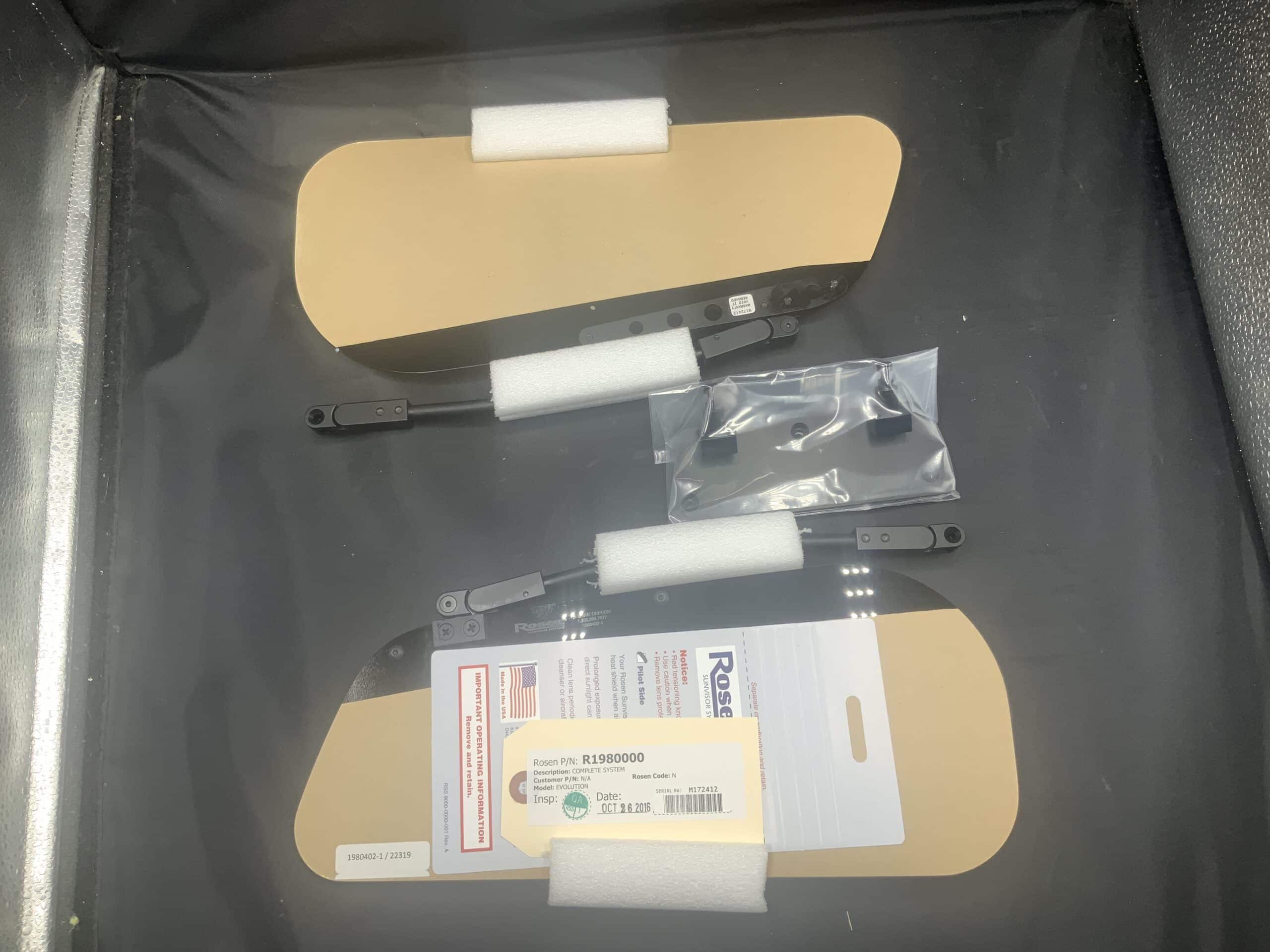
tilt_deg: -73.9
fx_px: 1064
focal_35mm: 29
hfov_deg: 61.7
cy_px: 476
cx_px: 635
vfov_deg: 48.2
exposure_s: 1/124
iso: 16
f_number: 1.8
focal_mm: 3
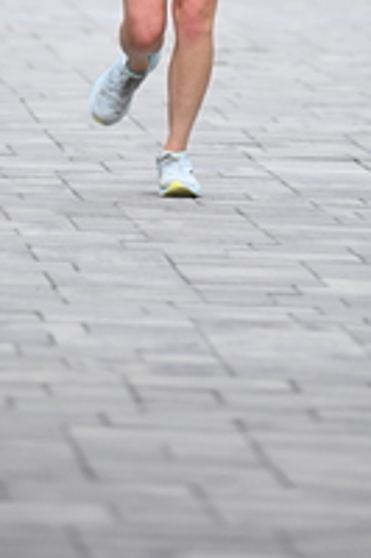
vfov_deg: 3.7
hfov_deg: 2.5
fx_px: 8532
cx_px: 152
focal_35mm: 551
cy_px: -198
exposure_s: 1/2000
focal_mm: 200
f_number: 2.8
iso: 640
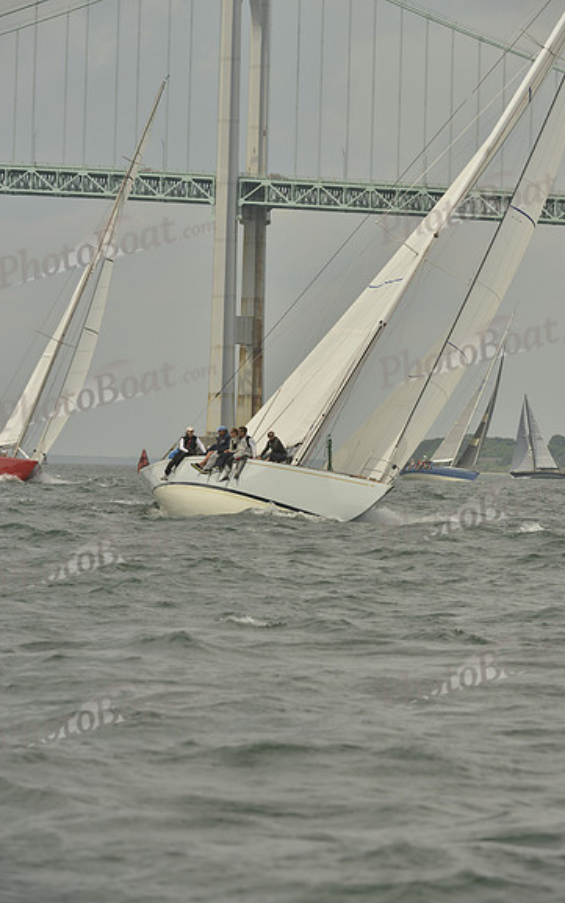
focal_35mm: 205
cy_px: 452
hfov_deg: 6.4
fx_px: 5047
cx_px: 298
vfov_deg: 10.2
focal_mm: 200
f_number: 9
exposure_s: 1/1250
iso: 280
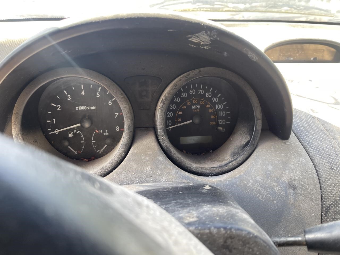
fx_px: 246
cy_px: 128
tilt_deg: -32.2
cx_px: 170
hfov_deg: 69.4
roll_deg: -1.7
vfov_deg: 54.9
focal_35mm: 25
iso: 80
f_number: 1.6
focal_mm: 5.1
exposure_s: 1/121
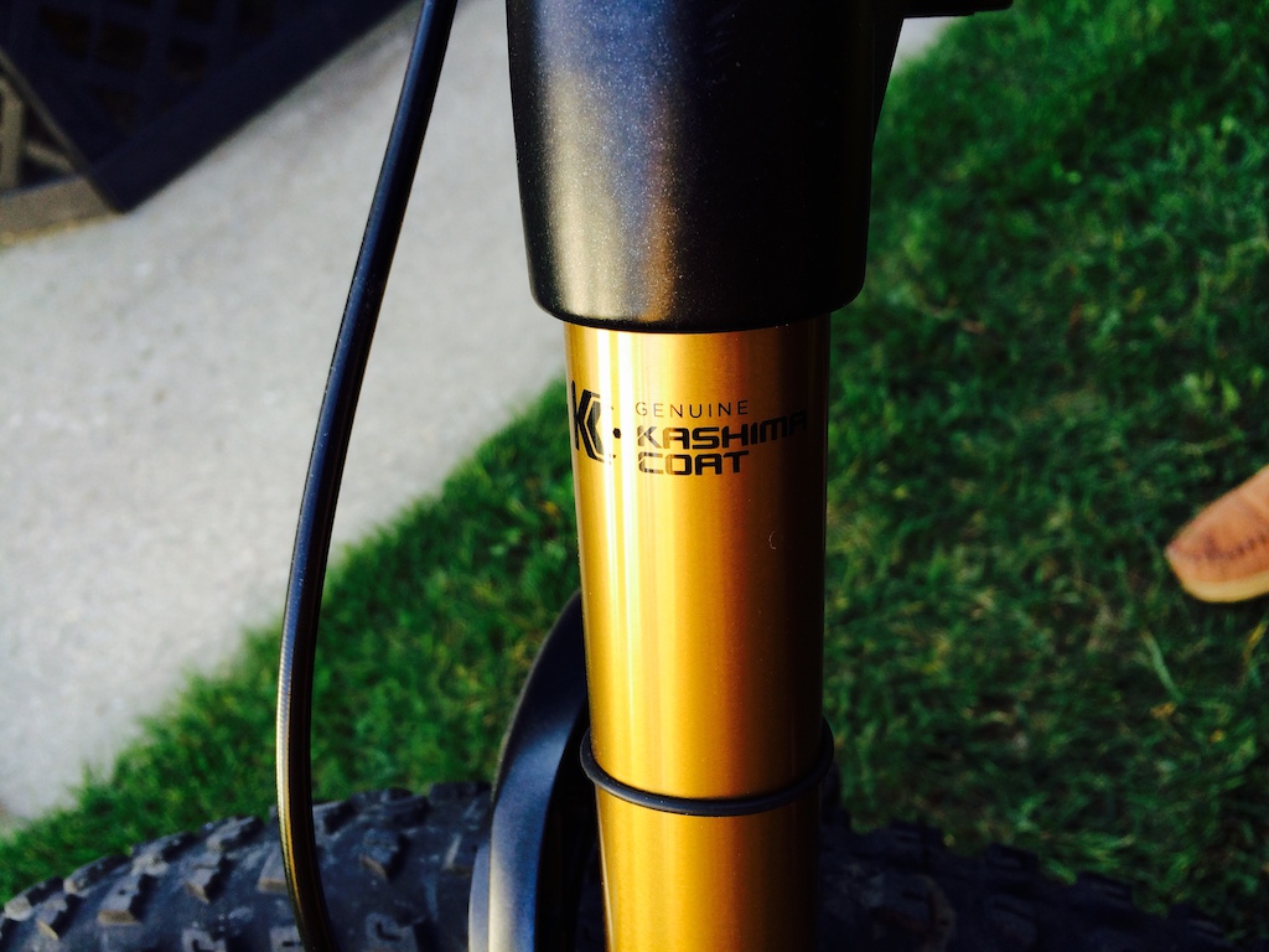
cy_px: 476
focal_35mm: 30
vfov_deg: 46.8
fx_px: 1100
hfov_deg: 60.0
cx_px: 634
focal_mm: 4.12
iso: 40
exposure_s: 1/120
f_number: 2.2
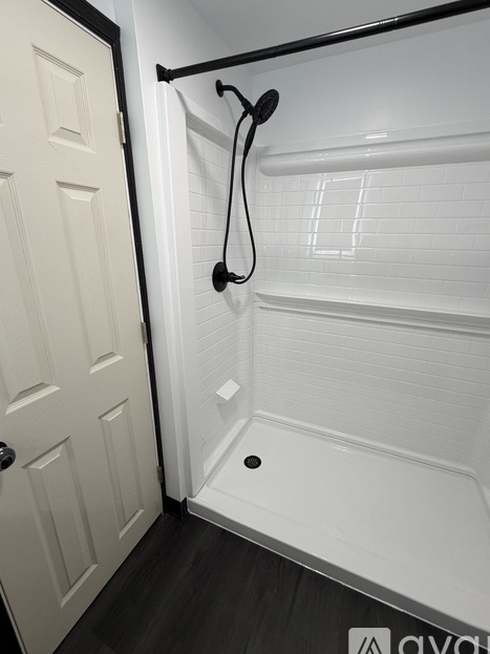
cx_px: 256
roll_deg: -1.0
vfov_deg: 98.2
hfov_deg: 81.7
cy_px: 320
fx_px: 283
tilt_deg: -17.4
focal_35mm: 15
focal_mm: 2.22
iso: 160
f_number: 2.2
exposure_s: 1/120
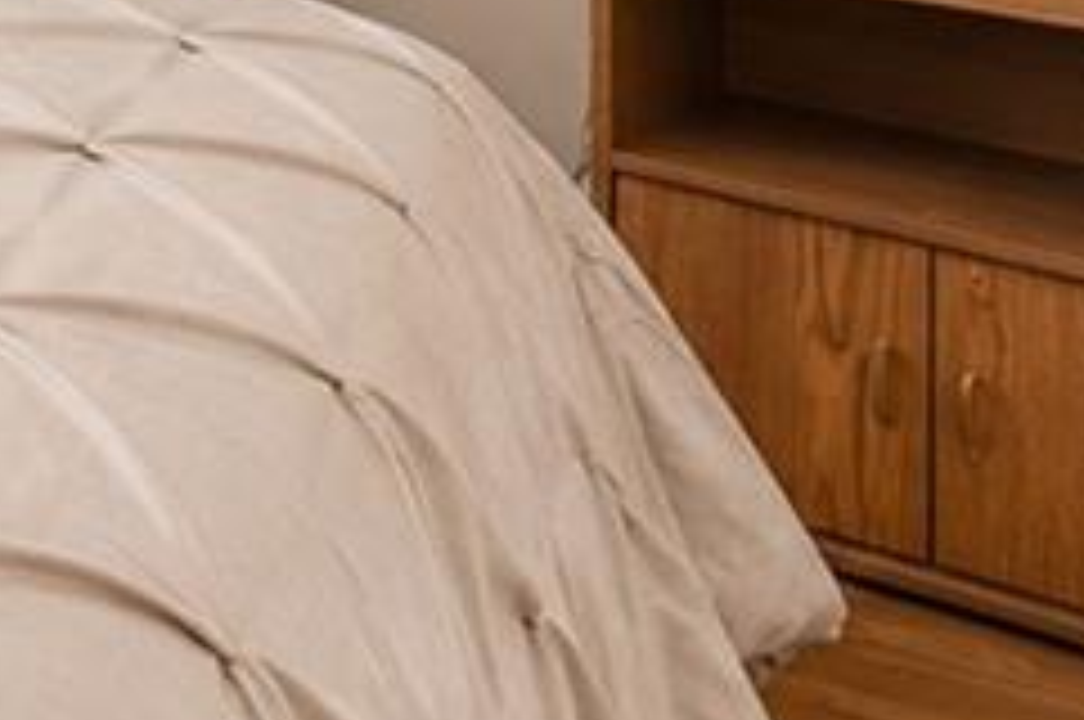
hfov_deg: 17.9
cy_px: -482
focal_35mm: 68
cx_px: -1187
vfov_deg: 17.2
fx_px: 2045
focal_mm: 16
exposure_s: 1/2.5
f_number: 4
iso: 64
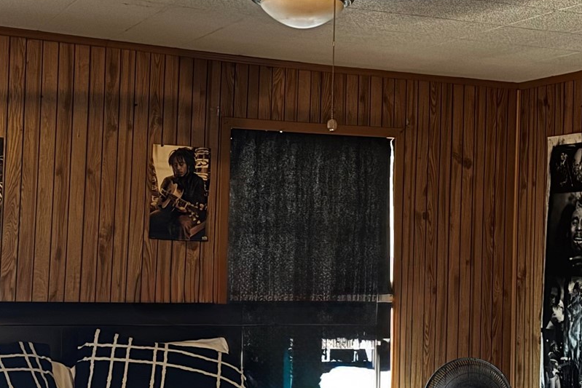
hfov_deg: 31.4
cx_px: 281
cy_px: 211
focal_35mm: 64
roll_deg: -1.7
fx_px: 1035
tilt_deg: +0.7
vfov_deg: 21.2
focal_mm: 6.76
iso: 1250
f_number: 1.78
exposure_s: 1/15
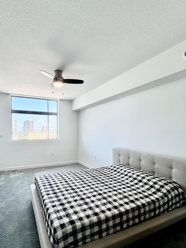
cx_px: 72
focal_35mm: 18
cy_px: 137
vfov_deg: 87.5
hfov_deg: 70.7
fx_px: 129
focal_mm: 2.22
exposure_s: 1/148
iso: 40
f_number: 2.2
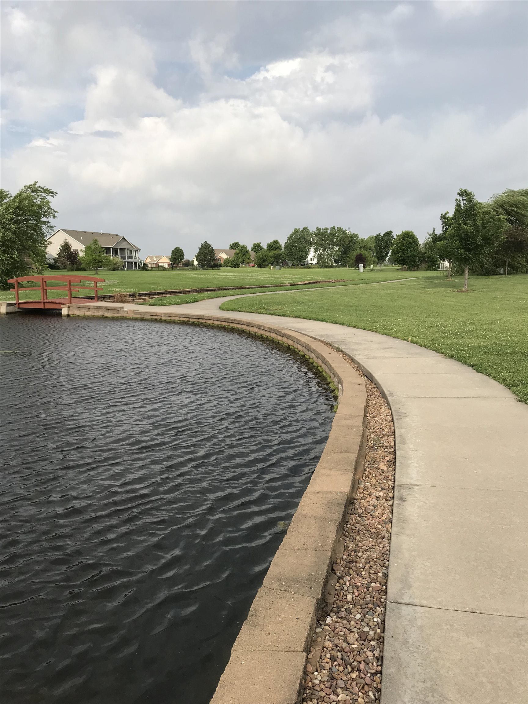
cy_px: 352
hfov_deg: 49.7
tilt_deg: -7.1
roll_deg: +0.3
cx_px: 264
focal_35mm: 28
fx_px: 569
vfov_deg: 63.4
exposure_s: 1/1681
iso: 20
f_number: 1.8
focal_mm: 3.99
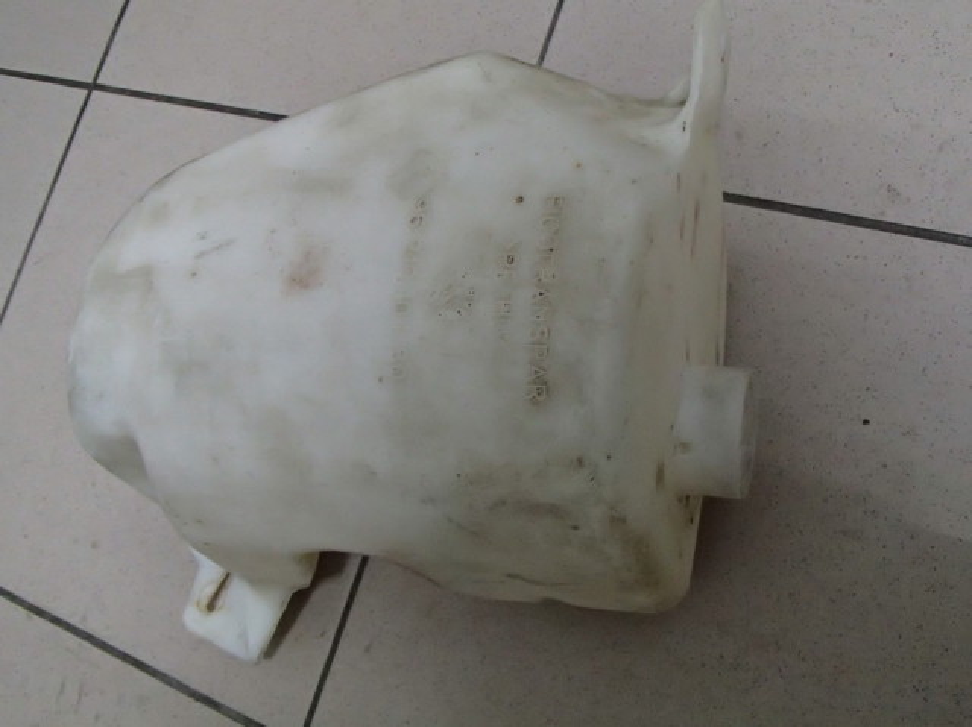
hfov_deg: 50.2
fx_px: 1038
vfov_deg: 38.6
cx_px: 486
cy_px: 364
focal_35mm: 37
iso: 1600
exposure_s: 1/30
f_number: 4.7
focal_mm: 6.64
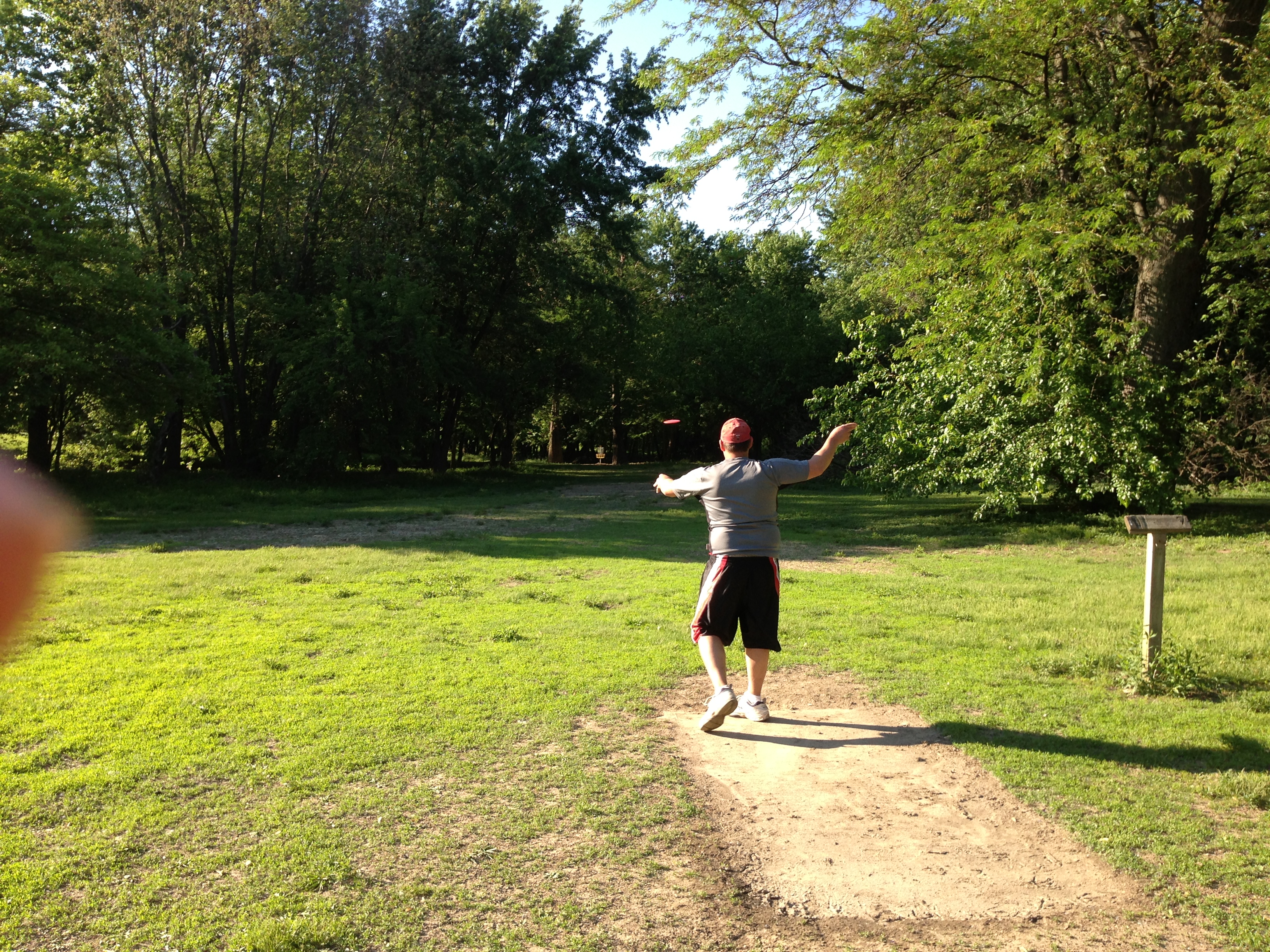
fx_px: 1211
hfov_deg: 55.4
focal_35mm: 33
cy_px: 476
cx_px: 635
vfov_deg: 42.9
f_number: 2.4
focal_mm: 4.13
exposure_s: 1/384
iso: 50
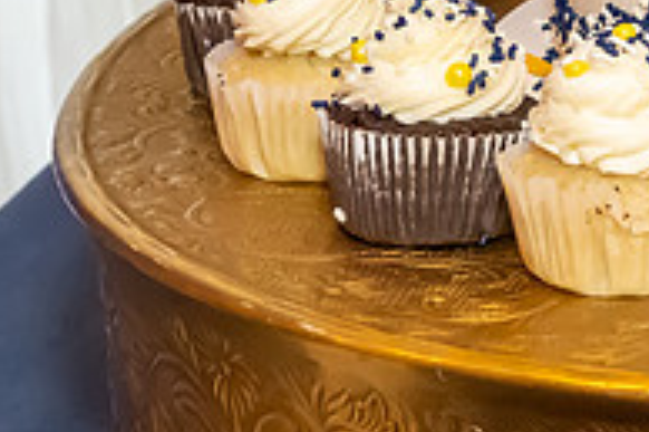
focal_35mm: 164
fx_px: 2954
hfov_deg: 11.9
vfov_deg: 8.2
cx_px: 1016
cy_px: -214
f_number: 5.6
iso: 4000
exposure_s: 1/250
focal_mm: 31
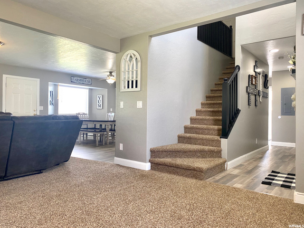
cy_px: 114
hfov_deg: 67.3
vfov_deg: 53.1
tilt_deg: +0.0
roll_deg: -1.0
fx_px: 228
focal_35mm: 26
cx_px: 152
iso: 80
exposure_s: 1/60
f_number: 1.8
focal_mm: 4.25
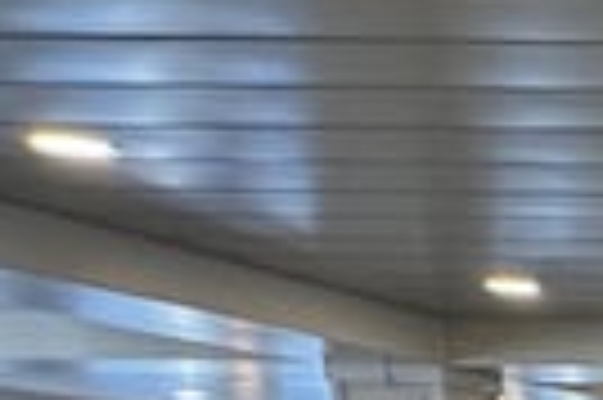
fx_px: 1639
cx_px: 1341
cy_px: 955
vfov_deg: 11.5
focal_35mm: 98
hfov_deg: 15.0
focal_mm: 2.2
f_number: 2.2
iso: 250
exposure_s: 1/120
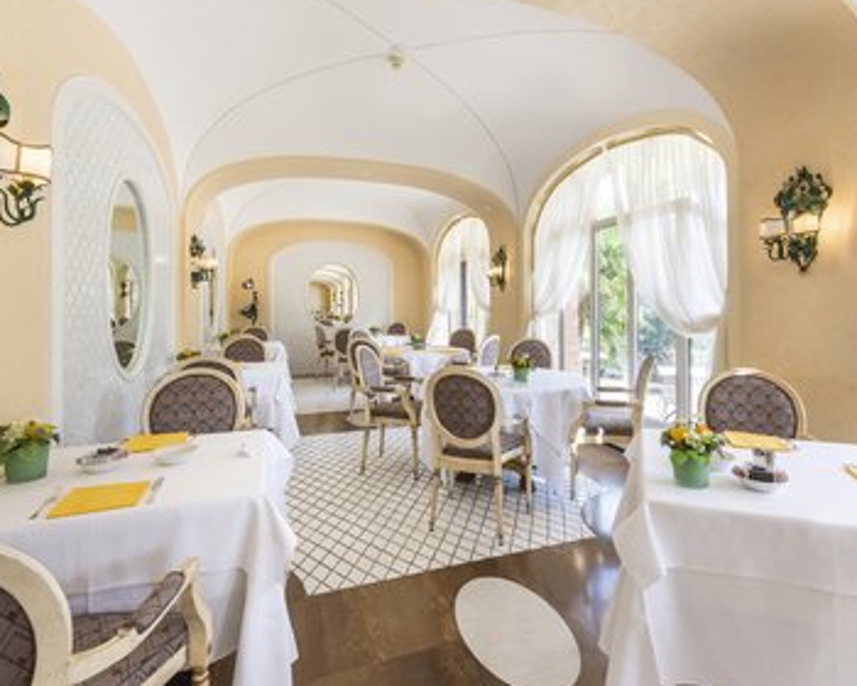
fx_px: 457
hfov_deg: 86.2
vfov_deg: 73.7
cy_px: 321
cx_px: 460
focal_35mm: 18
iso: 100
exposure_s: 1/4
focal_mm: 14
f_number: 11
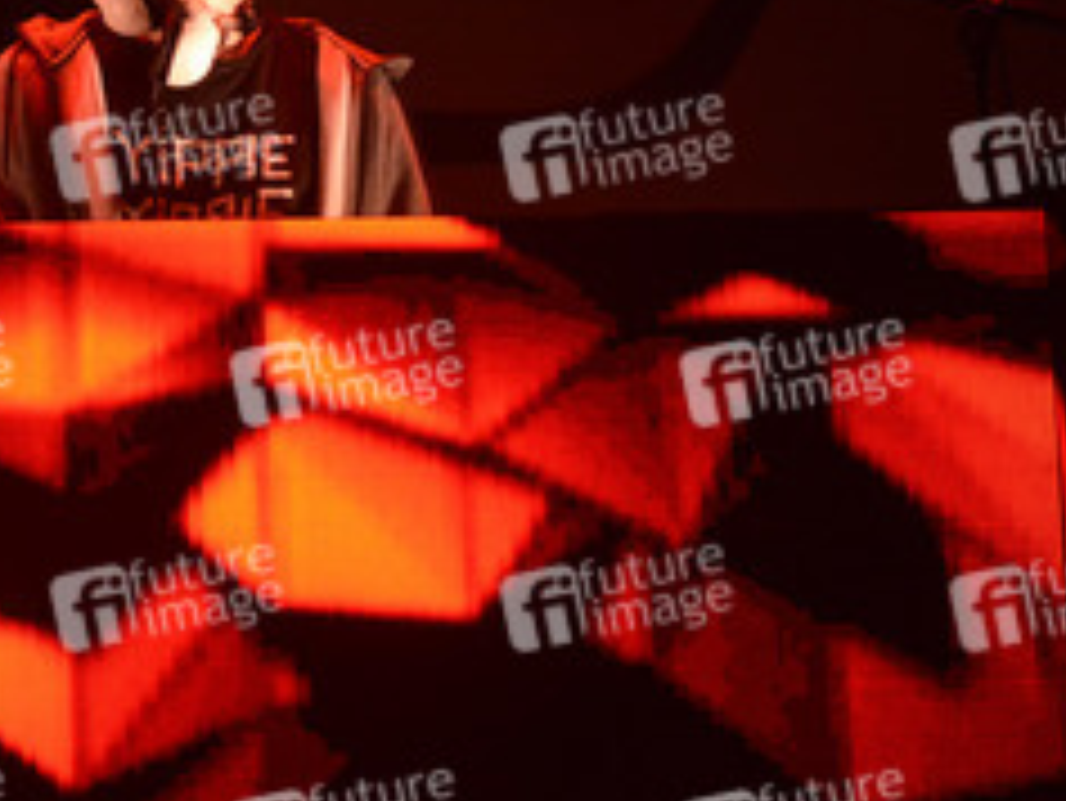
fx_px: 8719
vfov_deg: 5.3
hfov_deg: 7.0
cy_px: 261
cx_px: 227
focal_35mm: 283
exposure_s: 1/320
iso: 3200
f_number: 2.8
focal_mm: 155
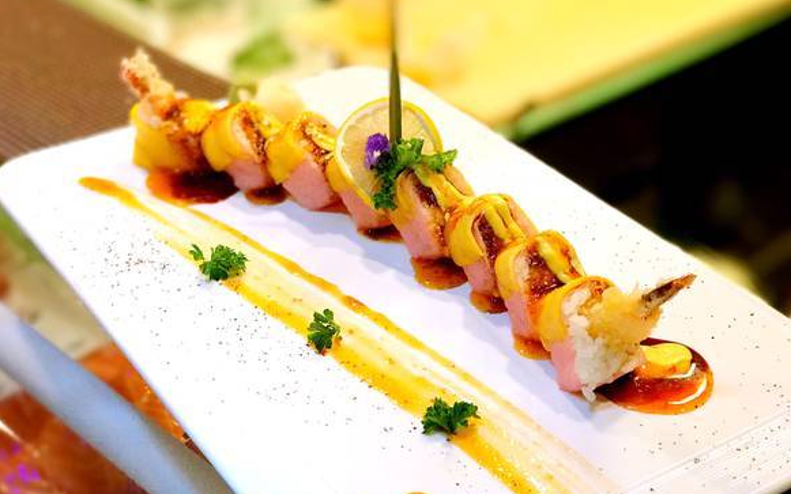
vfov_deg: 21.3
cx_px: 396
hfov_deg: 33.5
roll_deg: +0.6
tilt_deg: -33.9
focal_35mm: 61
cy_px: 268
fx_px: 1315
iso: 250
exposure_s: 1/60
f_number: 2.8
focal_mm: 6.6
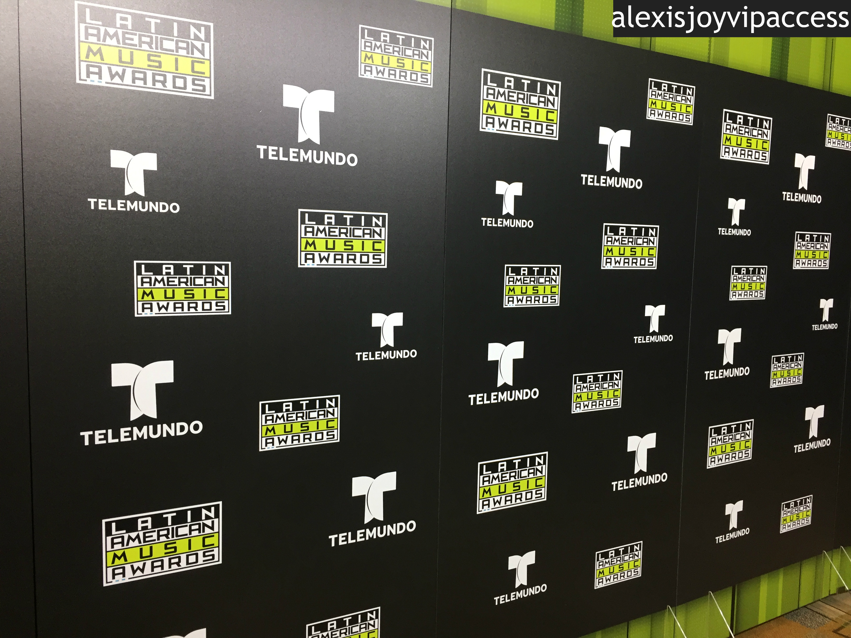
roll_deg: -1.8
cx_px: 426
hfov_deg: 61.7
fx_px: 713
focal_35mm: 29
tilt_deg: -5.7
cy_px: 319
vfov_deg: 48.2
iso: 50
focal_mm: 4.15
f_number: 2.2
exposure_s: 1/30
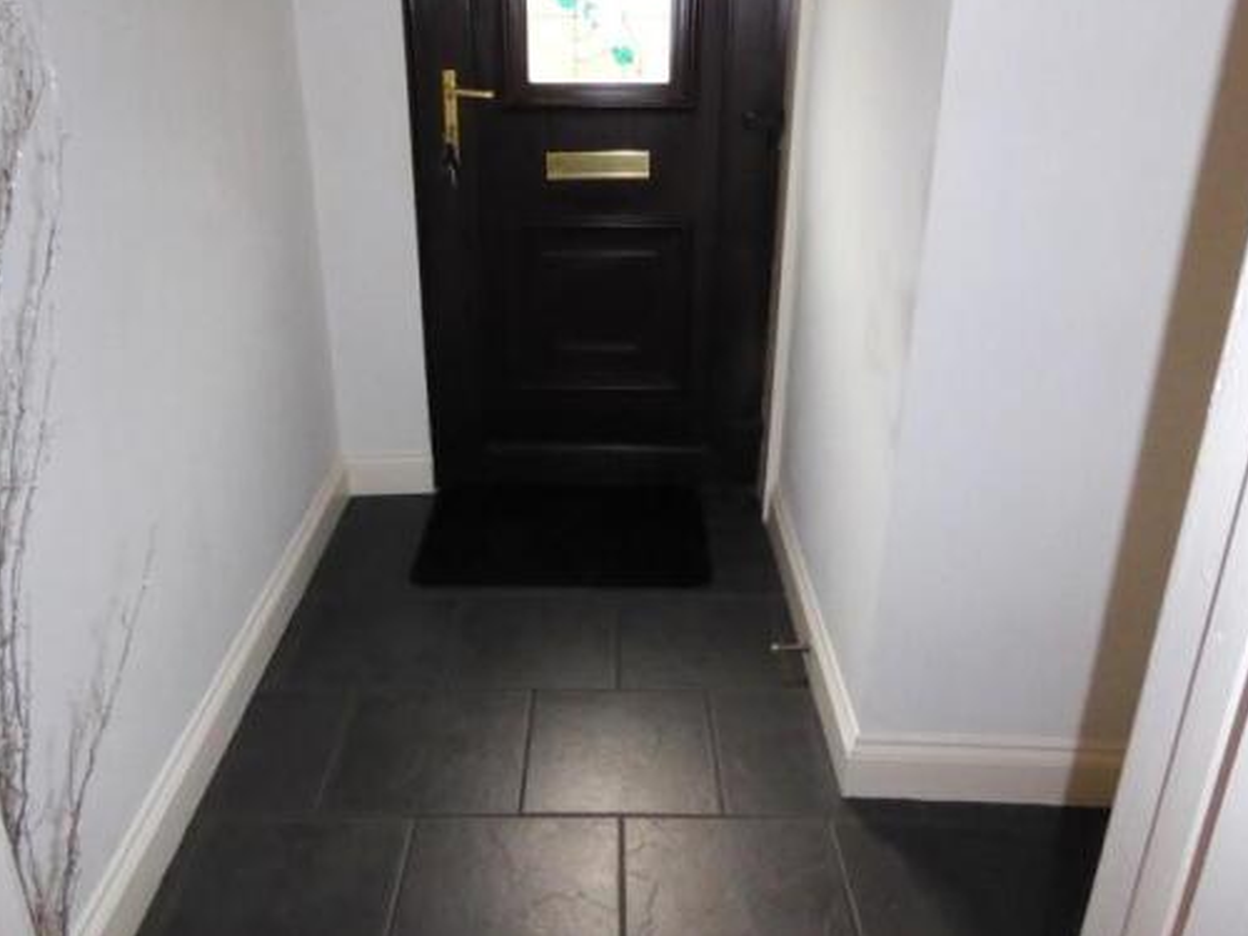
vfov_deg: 49.6
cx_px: 590
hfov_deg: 63.4
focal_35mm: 28
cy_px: 396
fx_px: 1009
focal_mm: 4.3
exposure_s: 1/60
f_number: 8
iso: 800
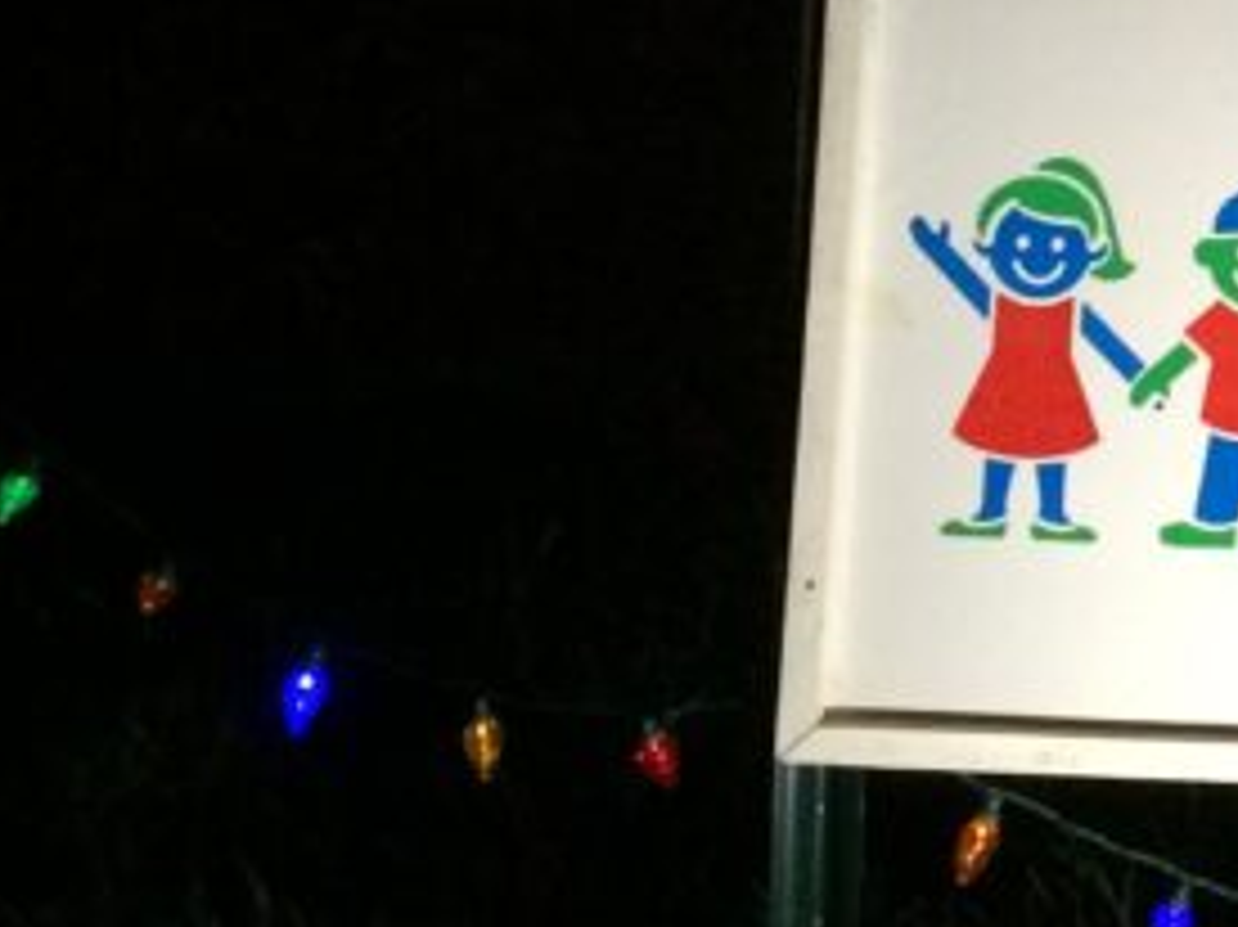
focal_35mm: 108
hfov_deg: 16.0
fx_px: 3861
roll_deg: -0.8
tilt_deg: -4.5
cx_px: 2084
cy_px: -580
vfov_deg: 12.8
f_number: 2.2
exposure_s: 1/30
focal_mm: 4.15
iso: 320
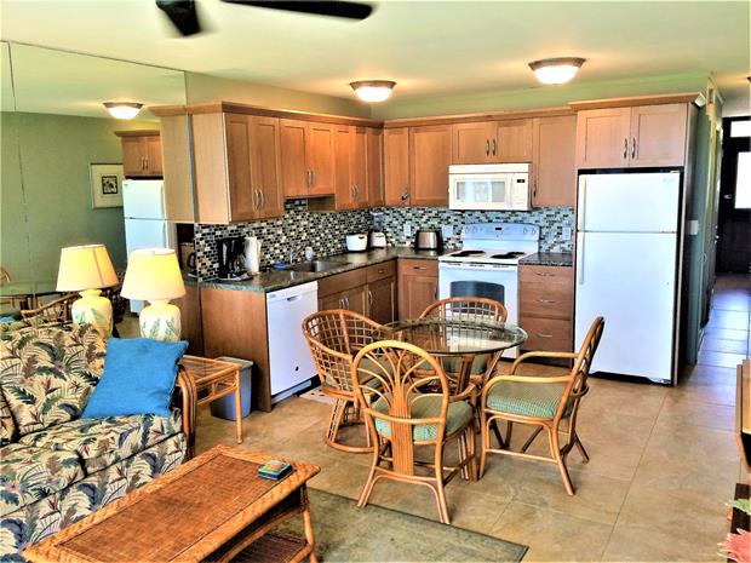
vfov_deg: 48.2
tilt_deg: -9.1
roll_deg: +2.8
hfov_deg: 61.7
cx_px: 376
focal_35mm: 29
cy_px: 282
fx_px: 629
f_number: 2.2
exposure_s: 1/30
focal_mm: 4.15
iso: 32
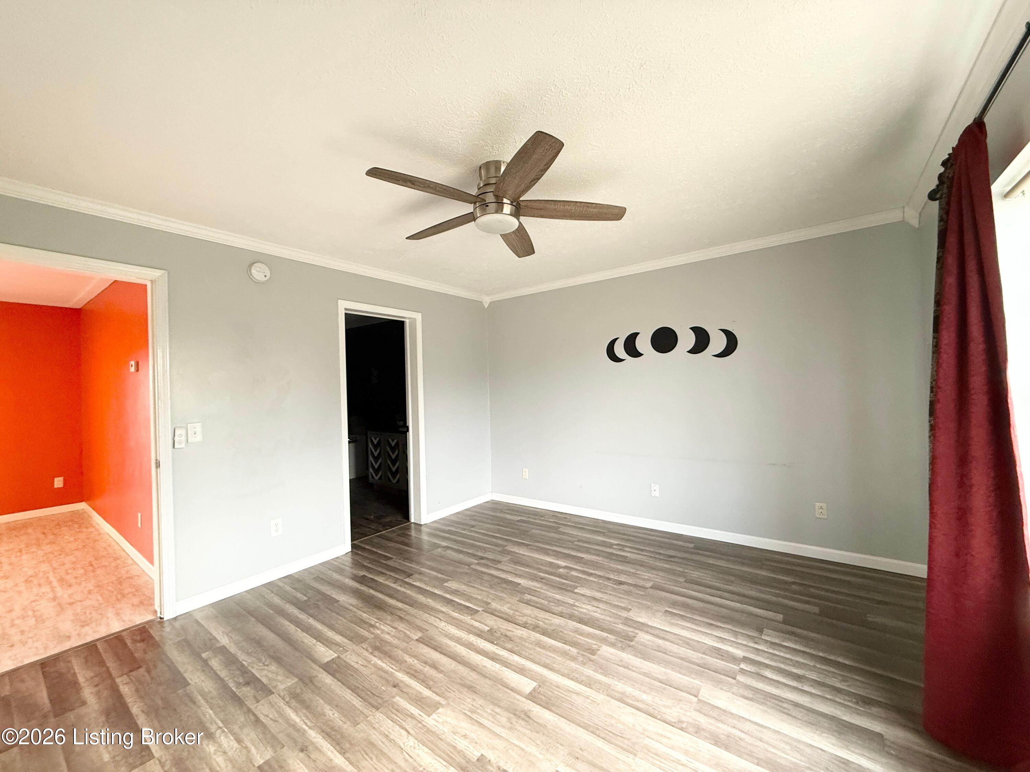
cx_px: 515
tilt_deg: +0.2
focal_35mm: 14
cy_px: 386
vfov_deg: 85.7
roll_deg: +1.6
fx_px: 417
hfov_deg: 102.1
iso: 320
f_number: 2.2
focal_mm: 2.22
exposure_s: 1/60
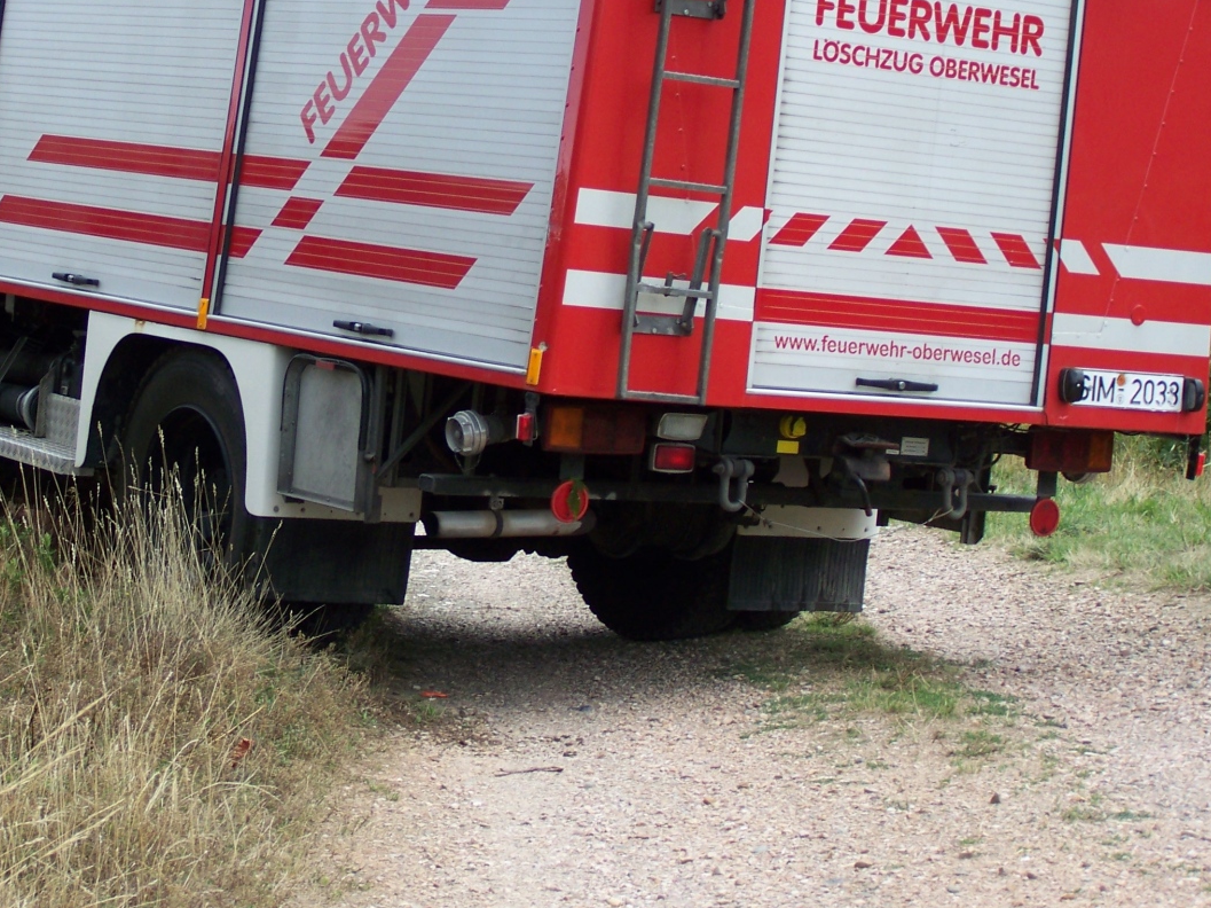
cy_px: 236
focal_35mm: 106
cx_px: 433
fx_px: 3707
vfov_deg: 13.9
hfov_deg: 18.5
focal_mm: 11.6
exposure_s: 1/400
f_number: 3.2
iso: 64
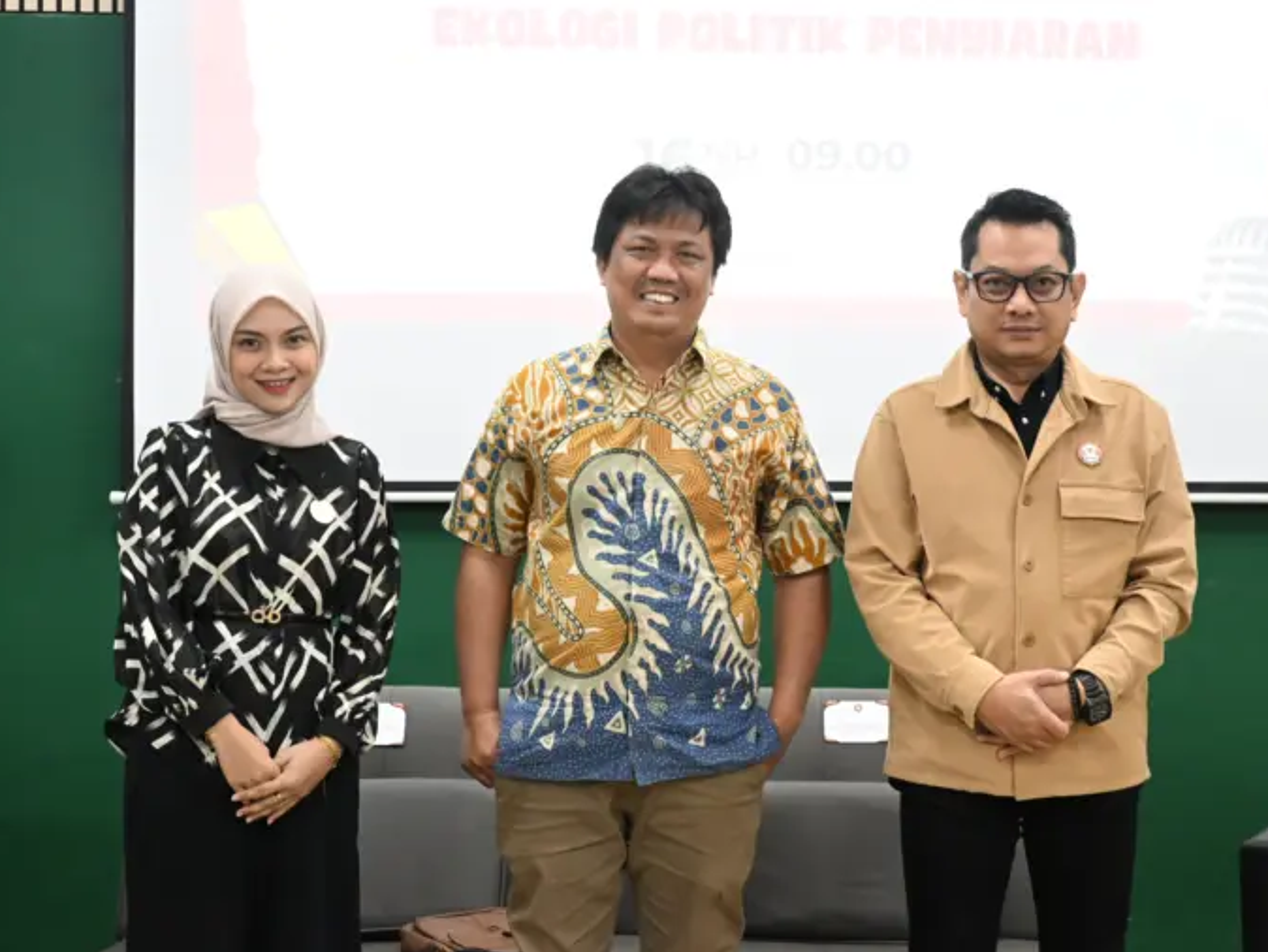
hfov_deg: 28.1
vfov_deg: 21.3
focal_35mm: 69
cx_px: 672
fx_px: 2528
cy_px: 478
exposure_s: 1/60
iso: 4000
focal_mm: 42
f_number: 6.3
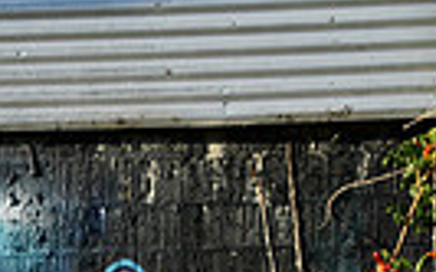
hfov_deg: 6.4
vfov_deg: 4.1
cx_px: -452
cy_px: 559
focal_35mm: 319
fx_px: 3789
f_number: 8
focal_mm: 48
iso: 140
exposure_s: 1/250
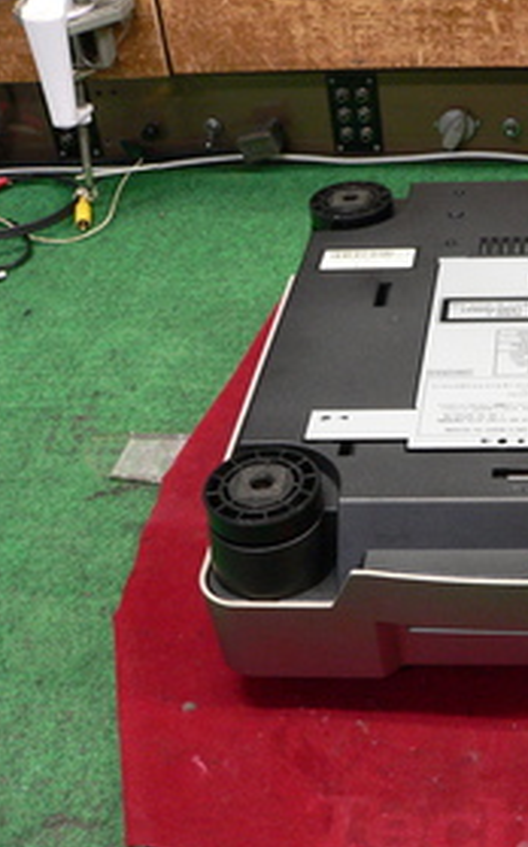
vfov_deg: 38.9
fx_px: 1199
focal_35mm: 52
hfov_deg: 23.9
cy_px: 424
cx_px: 516
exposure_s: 1/13
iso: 200
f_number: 2.8
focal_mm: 6
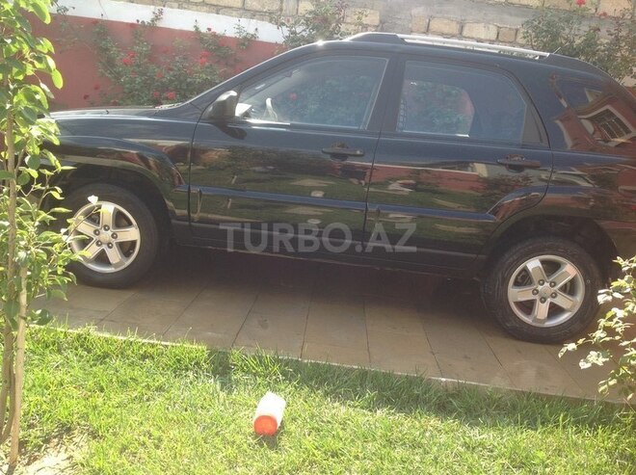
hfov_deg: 52.7
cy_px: 238
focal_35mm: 35
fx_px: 642
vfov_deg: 40.6
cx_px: 318
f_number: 2.4
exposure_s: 1/378
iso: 50
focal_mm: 4.28
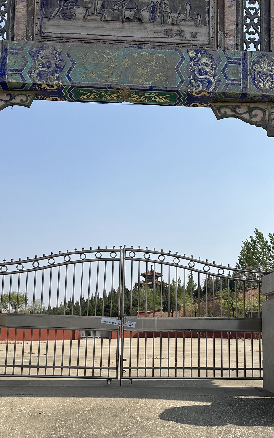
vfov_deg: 50.6
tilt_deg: +6.1
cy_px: 294
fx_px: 454
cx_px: 148
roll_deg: -1.3
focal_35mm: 38
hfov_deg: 33.6
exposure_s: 1/6623
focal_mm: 6.86
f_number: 1.78
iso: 80
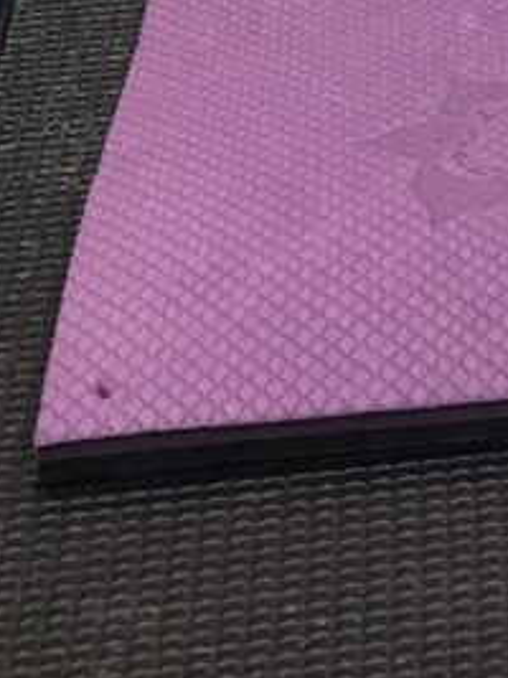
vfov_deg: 9.9
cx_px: 1219
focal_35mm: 174
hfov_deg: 7.9
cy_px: -983
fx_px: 3407
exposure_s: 1/30
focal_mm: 4.15
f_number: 2.2
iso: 25
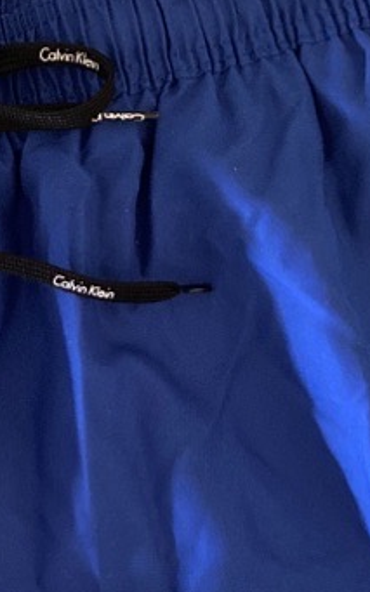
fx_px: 1404
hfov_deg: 14.7
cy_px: 583
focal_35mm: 87
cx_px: -9
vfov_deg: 22.9
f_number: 1.8
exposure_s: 1/21
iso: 640
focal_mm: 3.99
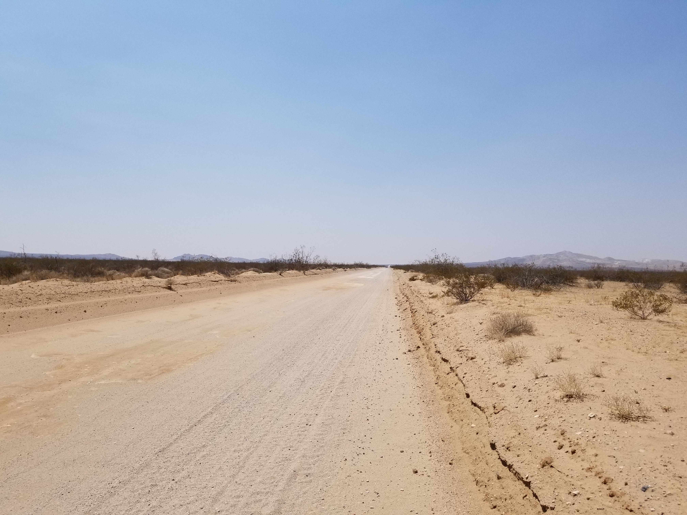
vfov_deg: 53.1
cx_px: 344
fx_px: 516
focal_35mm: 26
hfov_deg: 67.3
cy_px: 258
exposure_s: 1/5072
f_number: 1.7
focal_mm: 4.25
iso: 50
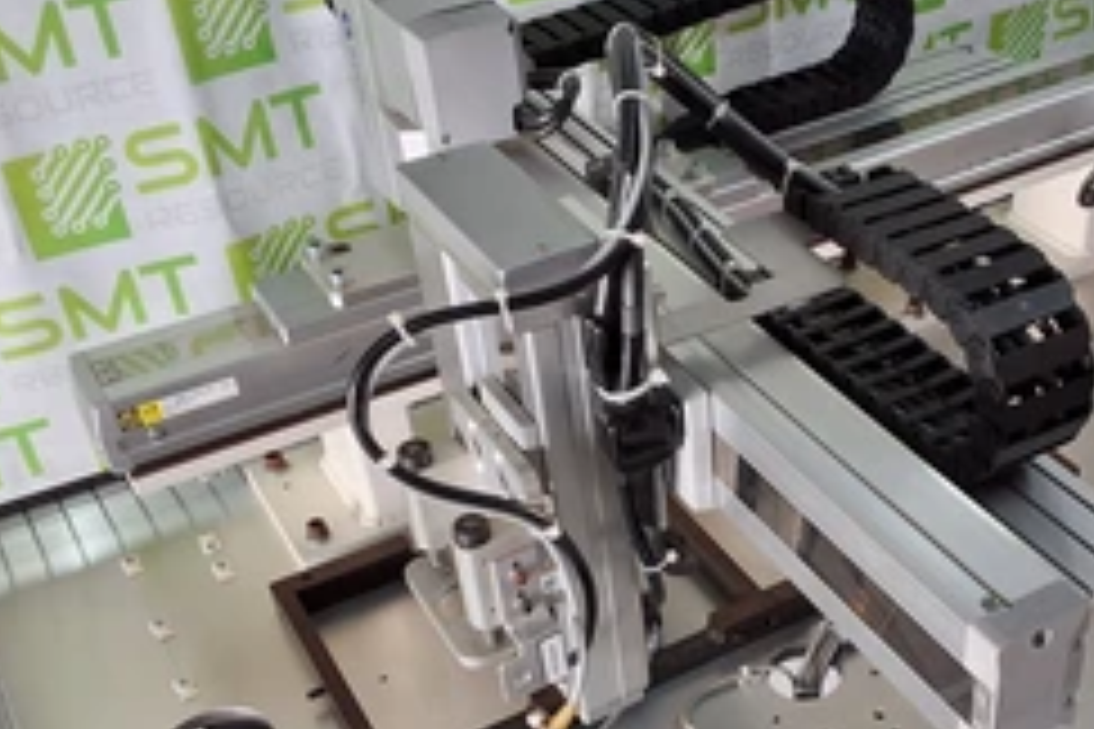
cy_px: 508
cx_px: 738
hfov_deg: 40.6
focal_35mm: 48
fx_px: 1459
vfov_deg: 27.8
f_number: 1.9
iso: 100
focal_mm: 2.91
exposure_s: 1/40
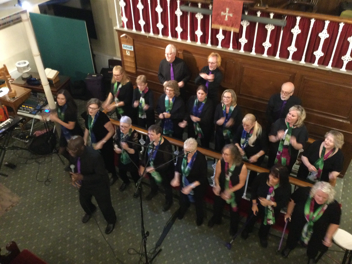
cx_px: 176
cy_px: 132
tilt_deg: -42.5
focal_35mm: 31
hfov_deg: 58.4
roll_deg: -1.2
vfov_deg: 45.4
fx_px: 315
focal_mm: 3.3
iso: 400
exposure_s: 1/17
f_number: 2.4
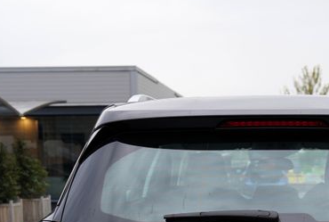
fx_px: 761
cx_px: 273
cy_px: 299
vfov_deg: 15.6
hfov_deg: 24.0
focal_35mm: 83
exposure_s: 1/60
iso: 100
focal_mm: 30
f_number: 4
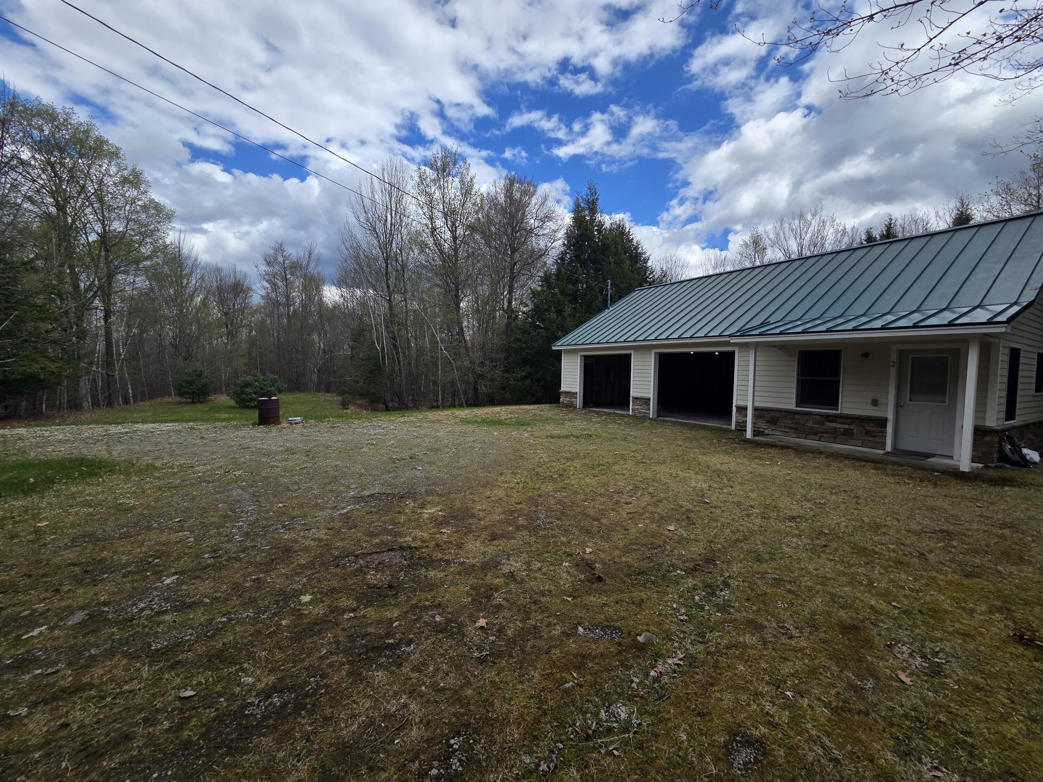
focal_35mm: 13
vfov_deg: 89.9
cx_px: 522
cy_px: 391
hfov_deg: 106.2
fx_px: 392
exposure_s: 1/2175
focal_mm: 2.2
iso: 50
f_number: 2.2
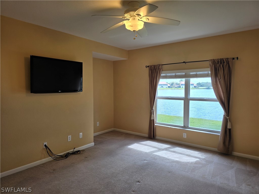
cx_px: 130
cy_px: 97
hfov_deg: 73.9
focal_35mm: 23
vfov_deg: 58.9
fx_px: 172
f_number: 1.7
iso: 16
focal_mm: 6.3
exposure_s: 1/120
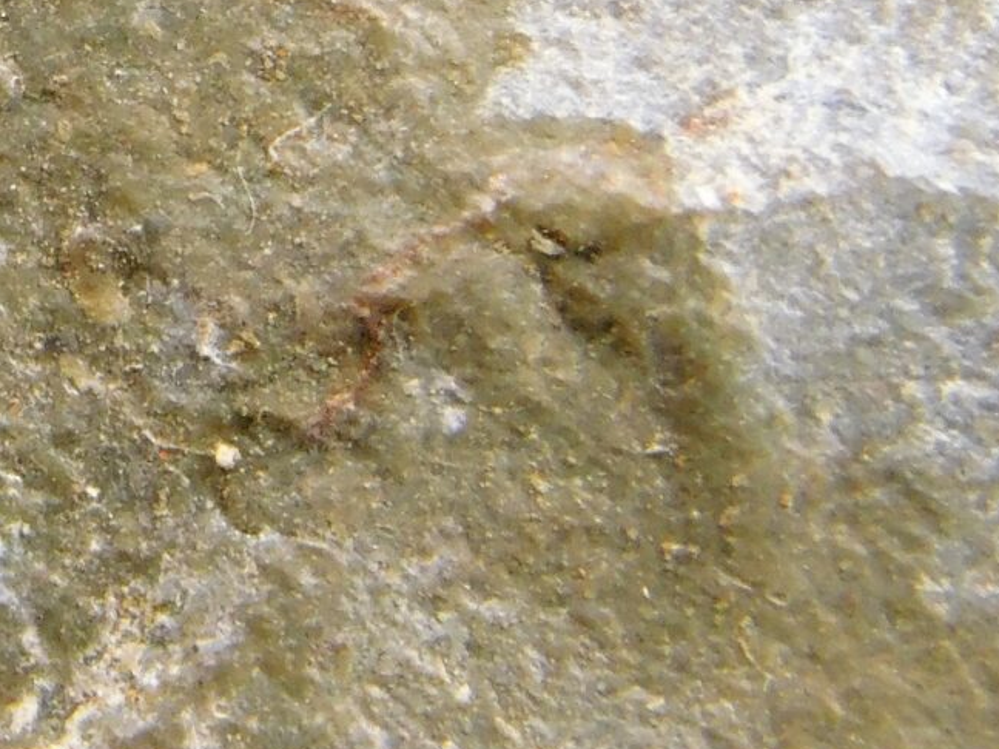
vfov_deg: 1.6
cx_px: -421
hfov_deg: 2.2
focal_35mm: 917
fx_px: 26464
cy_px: -240
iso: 125
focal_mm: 41.3
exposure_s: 1/60
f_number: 5.6
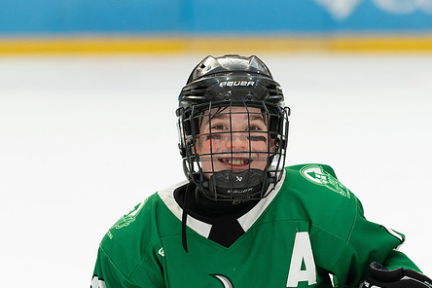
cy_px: 146
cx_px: 238
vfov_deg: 4.7
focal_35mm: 294
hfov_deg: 7.0
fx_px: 3528
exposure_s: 1/1000
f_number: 3.5
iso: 2000
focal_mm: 150
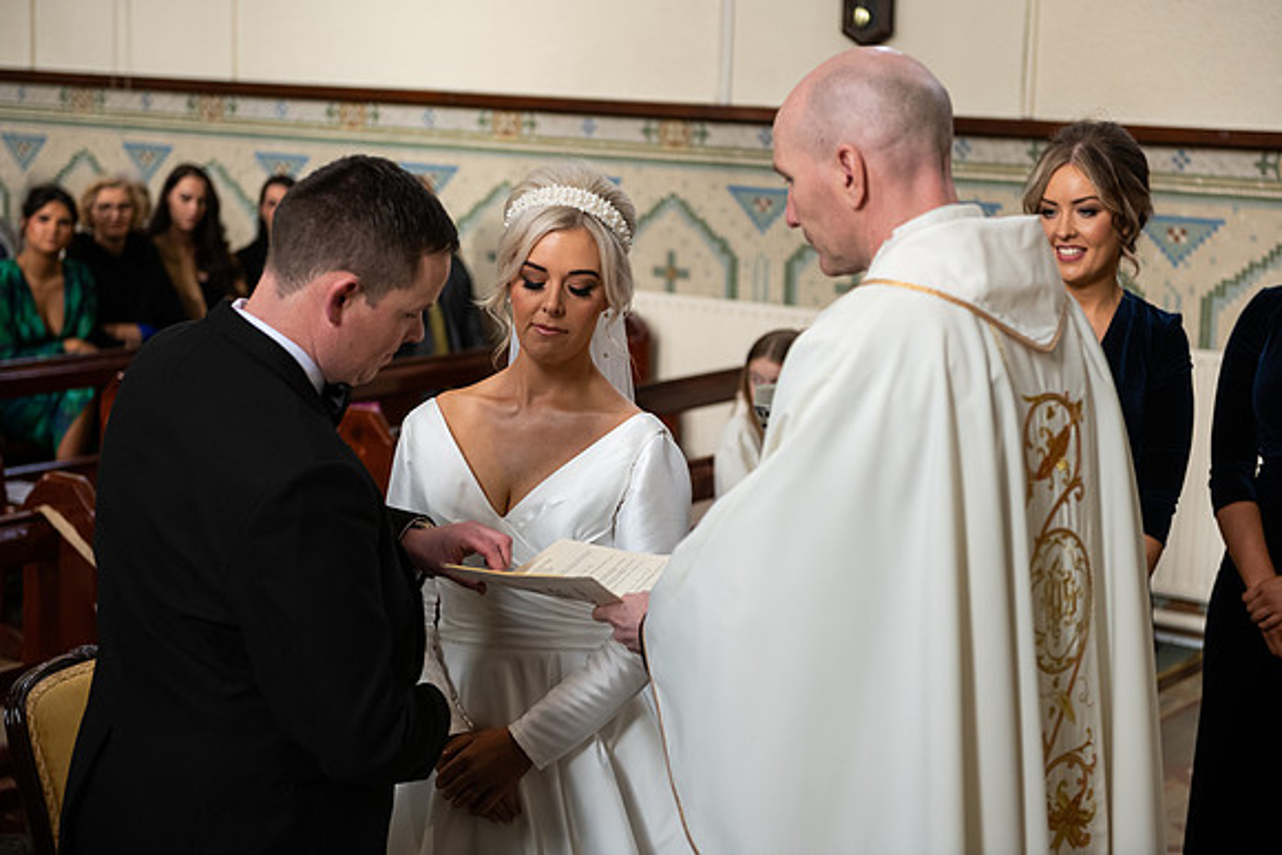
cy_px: 428
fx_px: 2493
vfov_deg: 19.5
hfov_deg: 28.8
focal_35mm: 70
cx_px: 641
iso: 1000
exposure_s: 1/400
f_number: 3.5
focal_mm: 70
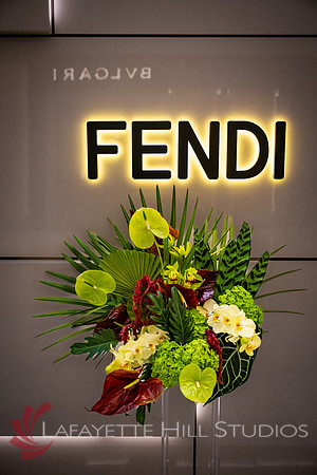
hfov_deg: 35.9
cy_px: 238
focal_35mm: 37
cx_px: 158
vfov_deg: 51.9
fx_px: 489
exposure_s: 1/2000
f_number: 3.5
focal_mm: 37
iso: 1600
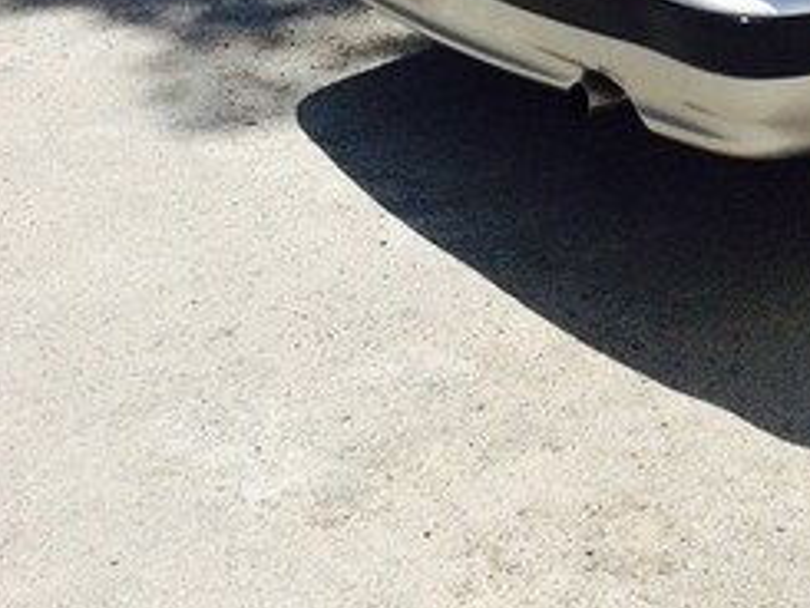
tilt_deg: -16.7
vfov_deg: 18.0
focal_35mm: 78
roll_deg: -1.4
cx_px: 998
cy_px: -107
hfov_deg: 22.8
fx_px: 1826
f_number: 2.2
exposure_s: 1/1953
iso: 32
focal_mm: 4.15
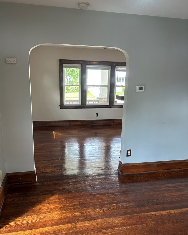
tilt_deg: -9.7
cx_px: 91
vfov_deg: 62.1
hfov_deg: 51.5
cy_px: 126
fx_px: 195
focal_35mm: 28
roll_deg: -1.0
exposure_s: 1/60
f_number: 1.5
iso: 80
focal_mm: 5.7
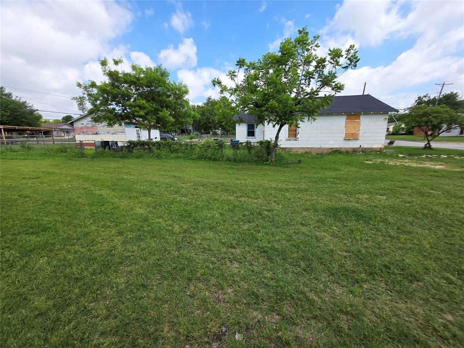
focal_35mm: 13
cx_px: 232
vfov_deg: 89.9
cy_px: 174
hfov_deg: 106.2
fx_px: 174
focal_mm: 2.2
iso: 40
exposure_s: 1/1218
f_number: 1.9
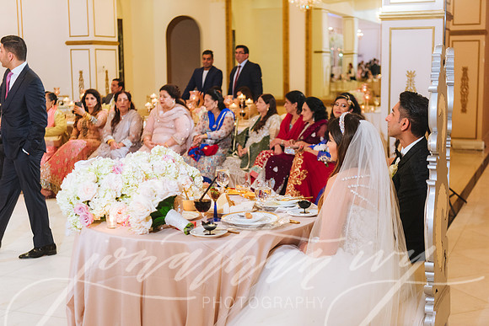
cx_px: 244
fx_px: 706
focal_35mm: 52
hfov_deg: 38.2
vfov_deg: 26.0
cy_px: 163
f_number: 2.8
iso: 2000
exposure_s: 1/100
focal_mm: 52
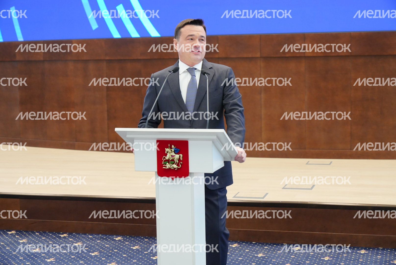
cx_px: 198
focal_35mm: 70
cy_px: 132
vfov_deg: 19.5
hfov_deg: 28.8
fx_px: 771
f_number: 5
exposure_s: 1/100
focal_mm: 70
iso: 3200
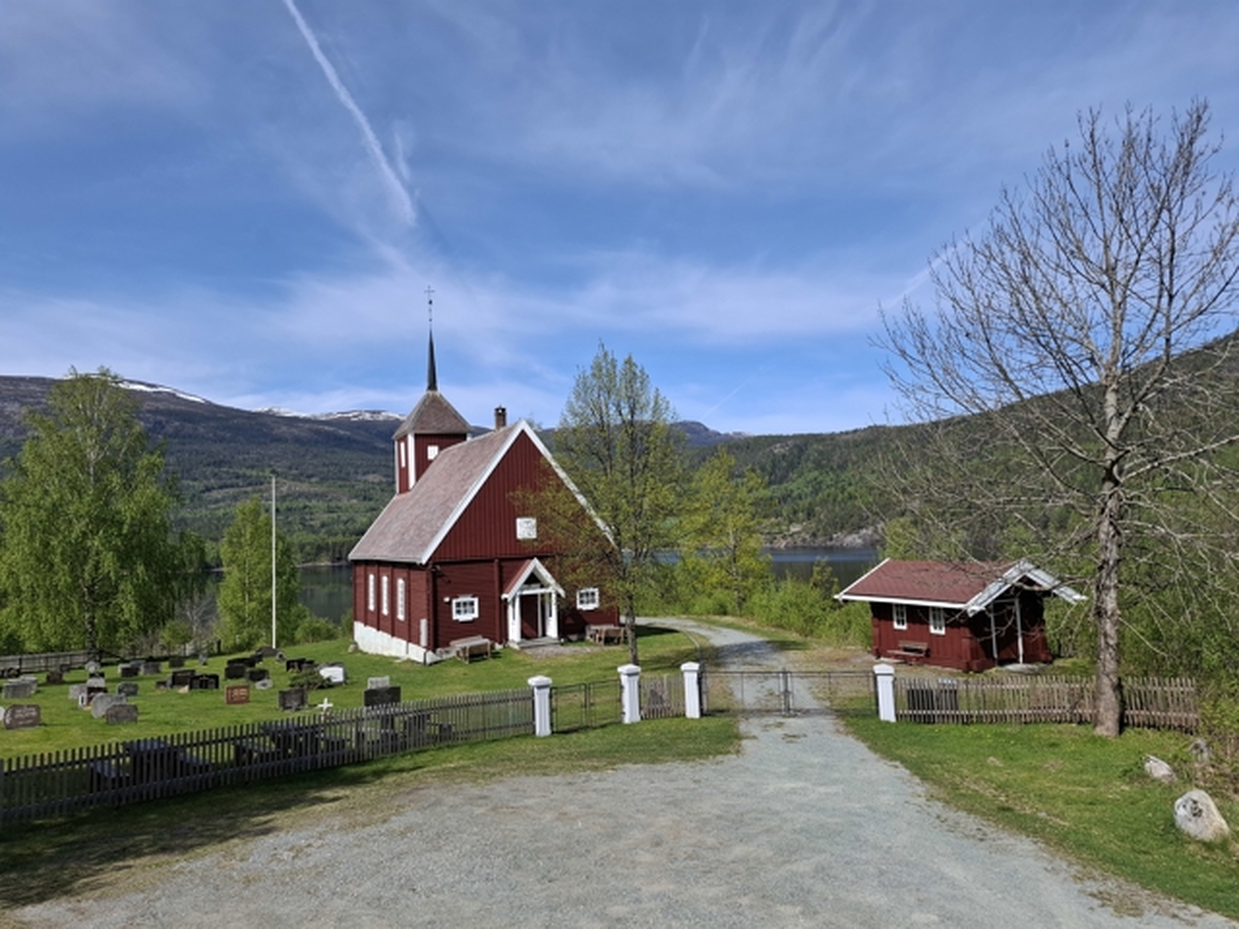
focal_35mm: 23
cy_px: 464
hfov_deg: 73.9
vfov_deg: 58.9
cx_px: 620
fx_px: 823
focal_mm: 5.54
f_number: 1.8
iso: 50
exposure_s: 1/1642
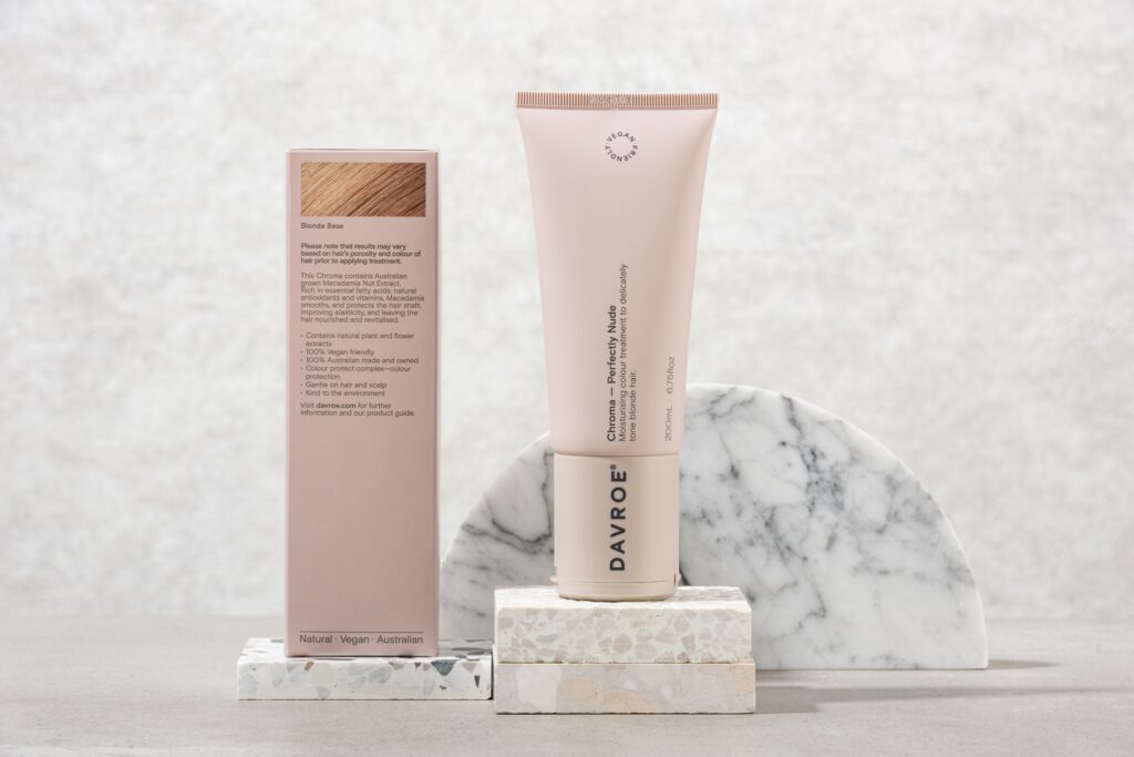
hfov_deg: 10.3
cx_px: 567
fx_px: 6300
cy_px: 378
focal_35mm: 200
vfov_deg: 6.9
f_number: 20
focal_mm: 200
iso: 160
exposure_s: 1/160
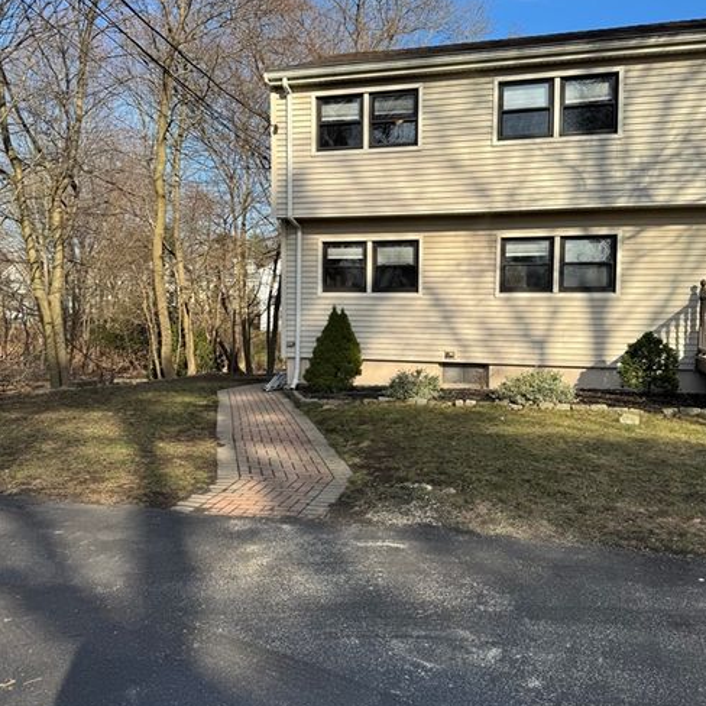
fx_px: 669
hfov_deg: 55.6
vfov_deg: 55.6
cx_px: 360
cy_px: 328
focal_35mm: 29
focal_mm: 6.76
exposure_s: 1/3096
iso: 80
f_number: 1.78
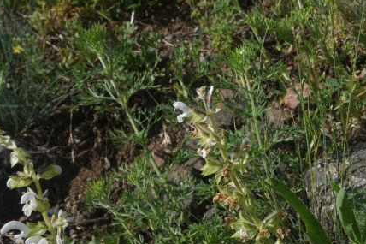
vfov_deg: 9.0
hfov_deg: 13.1
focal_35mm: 152
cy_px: 63
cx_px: 451
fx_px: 1545
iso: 125
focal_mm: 50
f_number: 14
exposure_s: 1/125
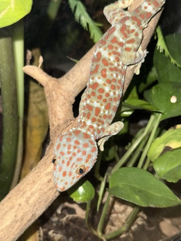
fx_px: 335
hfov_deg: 30.3
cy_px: 120
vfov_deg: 39.7
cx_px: 90
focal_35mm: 48
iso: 64
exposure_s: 1/4
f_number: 1.78
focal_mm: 6.76
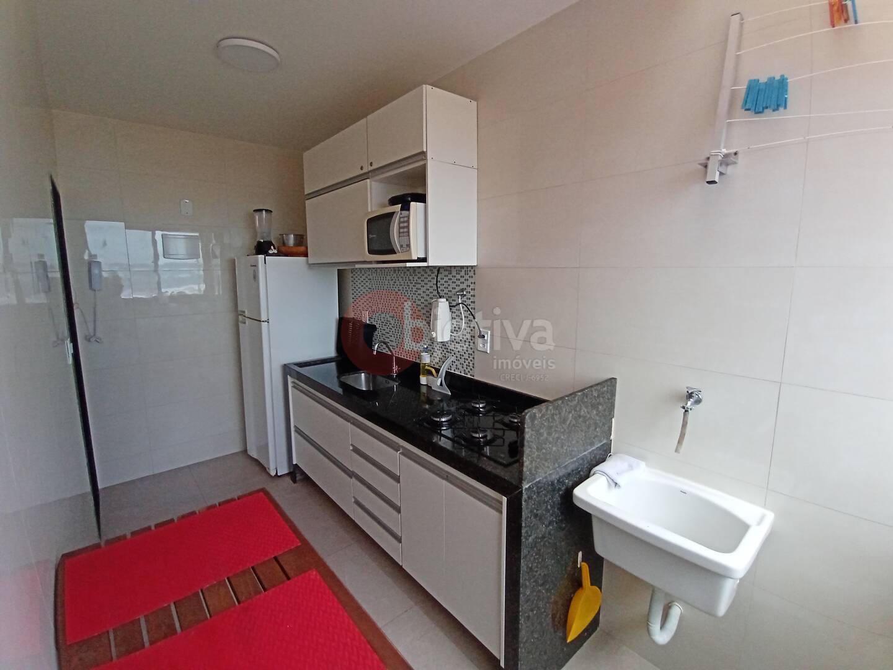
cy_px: 335
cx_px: 446
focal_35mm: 28
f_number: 2.2
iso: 50
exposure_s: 1/120
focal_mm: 1.66
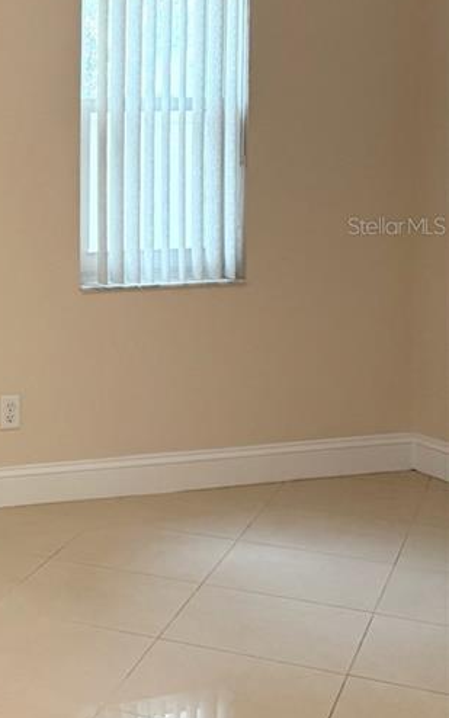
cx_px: -203
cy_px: 225
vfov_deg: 30.3
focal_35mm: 67
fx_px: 1311
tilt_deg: -4.9
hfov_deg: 17.6
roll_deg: +0.9
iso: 125
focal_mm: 5.96
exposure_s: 1/131
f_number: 1.6
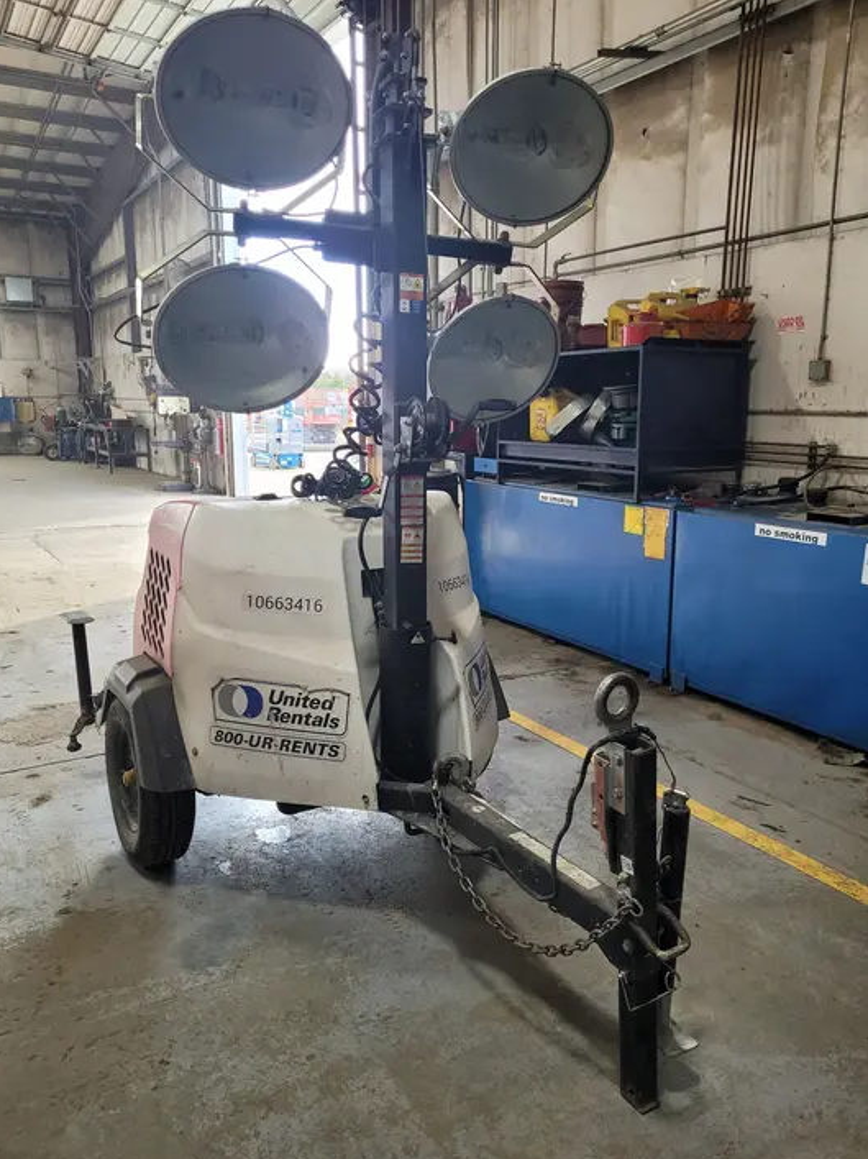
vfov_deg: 65.3
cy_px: 574
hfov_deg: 51.3
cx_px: 418
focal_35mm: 27
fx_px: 903
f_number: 1.8
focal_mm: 5.4
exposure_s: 1/120
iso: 160
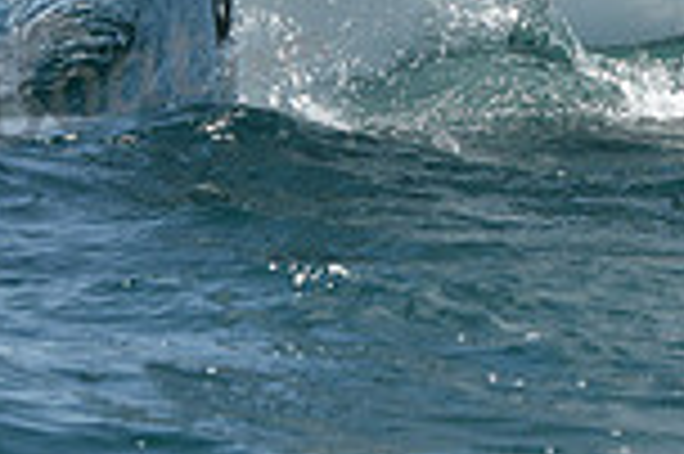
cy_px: -187
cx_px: 562
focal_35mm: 478
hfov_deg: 4.3
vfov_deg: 2.9
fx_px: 9072
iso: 250
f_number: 7.1
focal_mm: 125
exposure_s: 1/1600
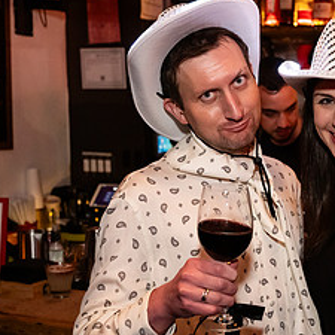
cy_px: 208
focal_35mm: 64
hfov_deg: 25.9
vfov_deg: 26.8
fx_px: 701
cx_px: 314
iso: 3200
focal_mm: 28.5
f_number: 3.2
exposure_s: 1/100
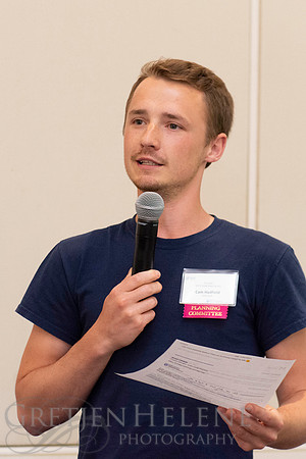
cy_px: 202
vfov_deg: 11.6
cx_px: 103
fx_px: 2253
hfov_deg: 7.8
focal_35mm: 177
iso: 2000
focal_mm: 70
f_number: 4
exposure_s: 1/250
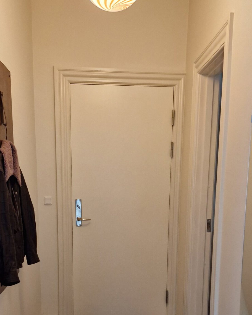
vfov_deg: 42.0
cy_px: 249
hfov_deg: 35.7
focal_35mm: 42
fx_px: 392
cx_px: 125
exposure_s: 1/100
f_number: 1.8
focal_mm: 5.54
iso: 640
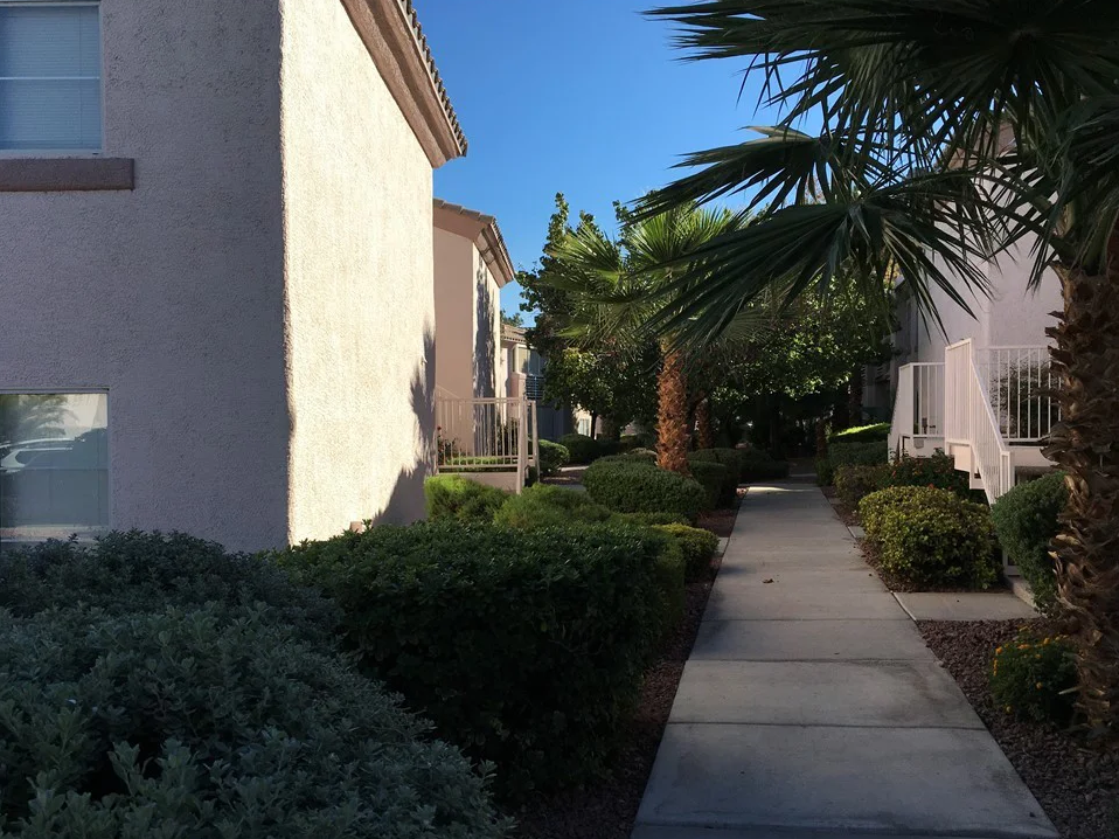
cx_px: 560
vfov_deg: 45.4
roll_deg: +0.5
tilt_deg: -1.8
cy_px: 434
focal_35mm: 31
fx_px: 1002
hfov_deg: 58.4
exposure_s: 1/1202
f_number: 2.2
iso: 25
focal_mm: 4.15
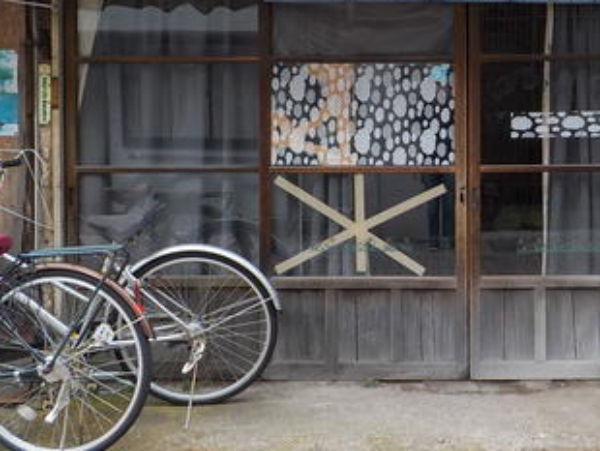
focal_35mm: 58
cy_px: 112
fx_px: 1006
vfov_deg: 25.0
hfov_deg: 32.7
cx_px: 430
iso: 125
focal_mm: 4.1
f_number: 3.3
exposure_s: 1/60
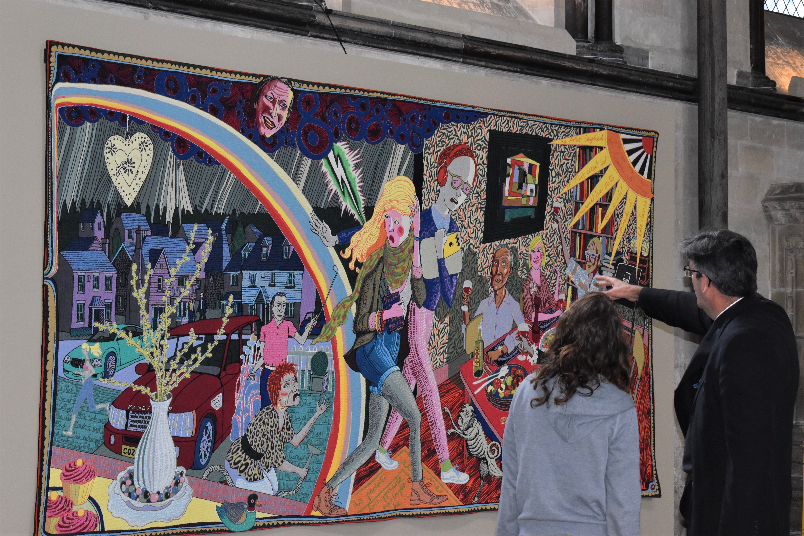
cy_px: 268
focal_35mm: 82
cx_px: 402
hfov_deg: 24.6
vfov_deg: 16.6
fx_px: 1842
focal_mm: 55
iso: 1600
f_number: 5.6
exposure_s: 1/100
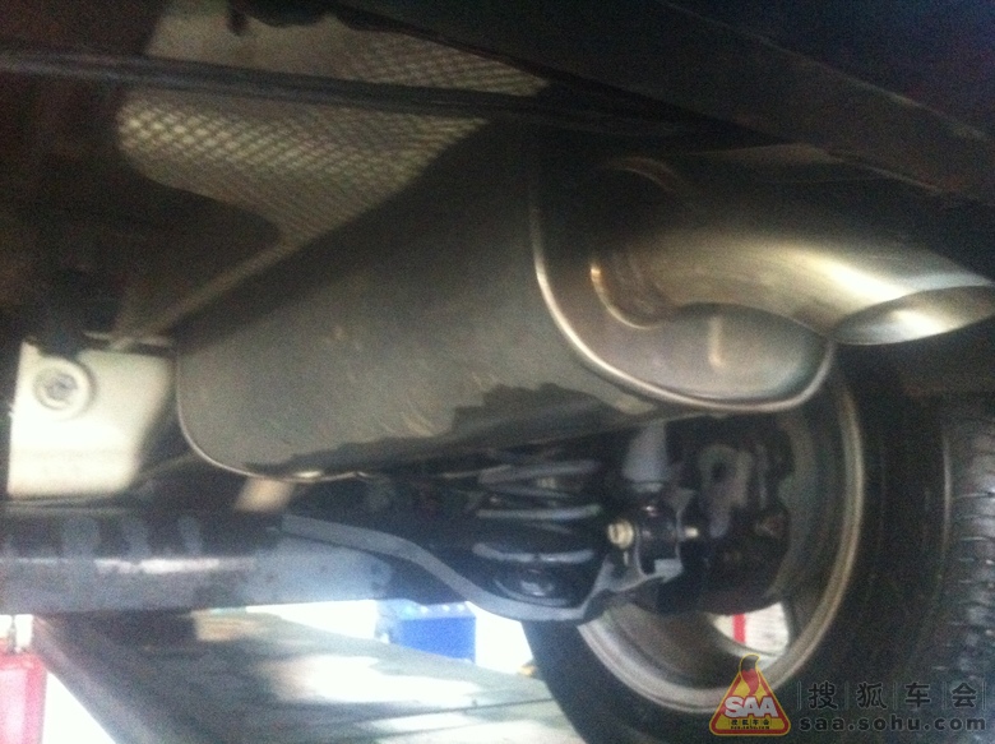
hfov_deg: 52.7
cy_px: 372
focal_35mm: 35
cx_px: 498
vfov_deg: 40.6
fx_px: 1005
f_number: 2.8
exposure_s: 1/17
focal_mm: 3.85
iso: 1000
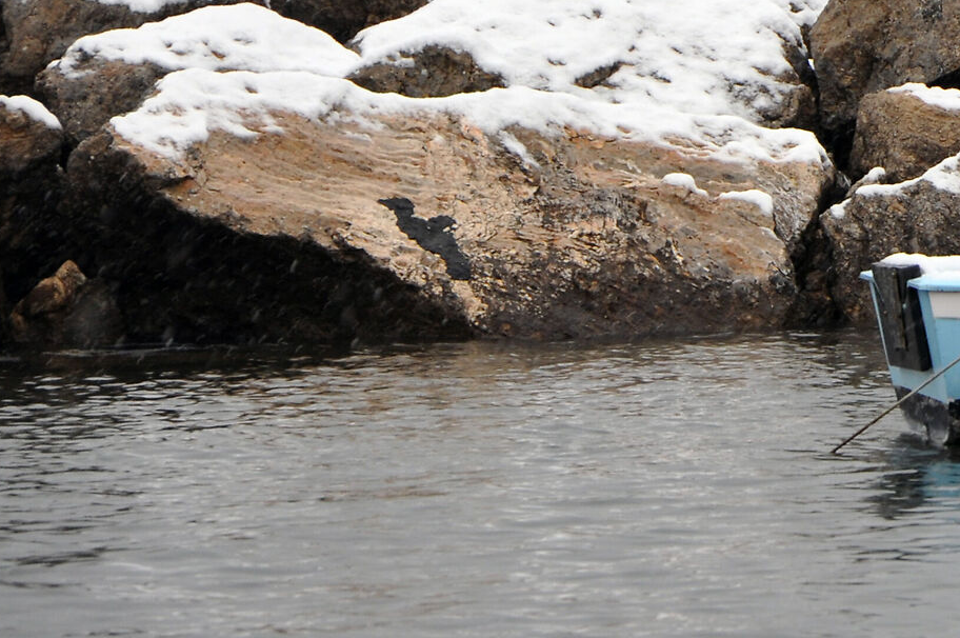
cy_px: -73
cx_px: 1155
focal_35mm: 414
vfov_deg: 3.3
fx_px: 11036
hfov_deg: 5.0
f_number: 7.1
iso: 320
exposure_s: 1/125
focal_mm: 105
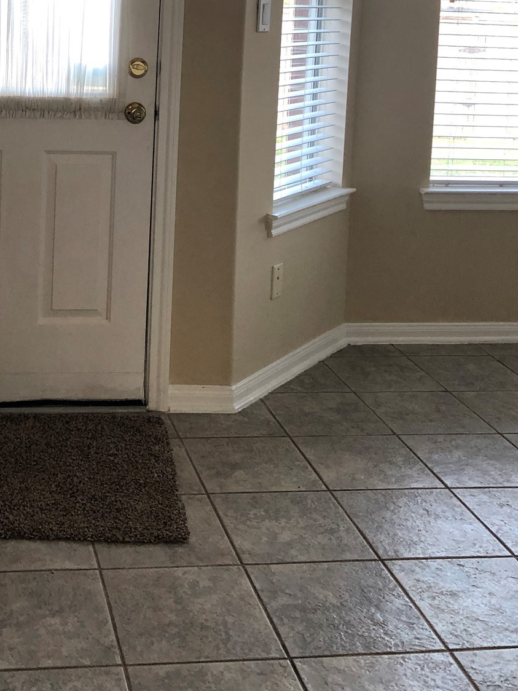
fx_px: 1018
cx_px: 79
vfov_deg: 35.7
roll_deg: -2.5
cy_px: 100
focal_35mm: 51
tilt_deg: -5.0
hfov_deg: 27.8
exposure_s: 1/30
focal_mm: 3.99
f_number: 1.8
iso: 25
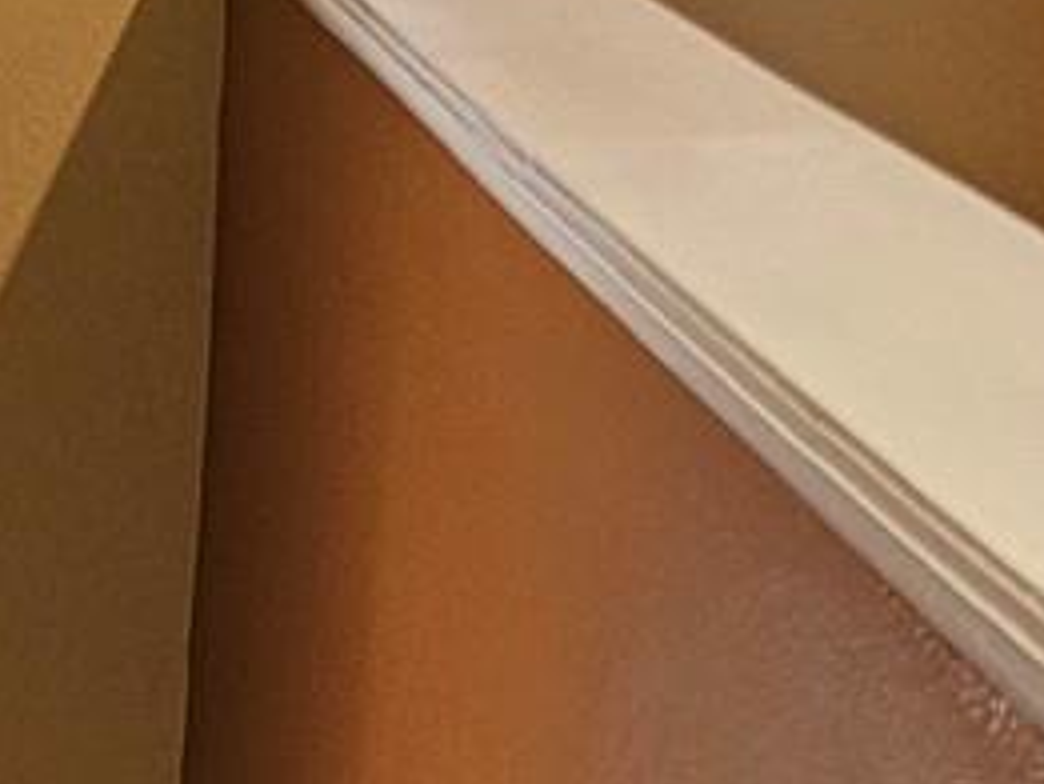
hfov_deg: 13.1
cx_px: -584
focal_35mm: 141
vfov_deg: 8.7
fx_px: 4254
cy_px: 2356
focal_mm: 6.3
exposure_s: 1/60
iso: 640
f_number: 1.7
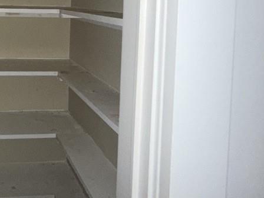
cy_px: 5
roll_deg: -2.2
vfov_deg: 33.2
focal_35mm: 40
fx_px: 305
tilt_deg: -2.2
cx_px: 9
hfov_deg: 41.6
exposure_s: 1/60
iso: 125
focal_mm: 2.22
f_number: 2.2
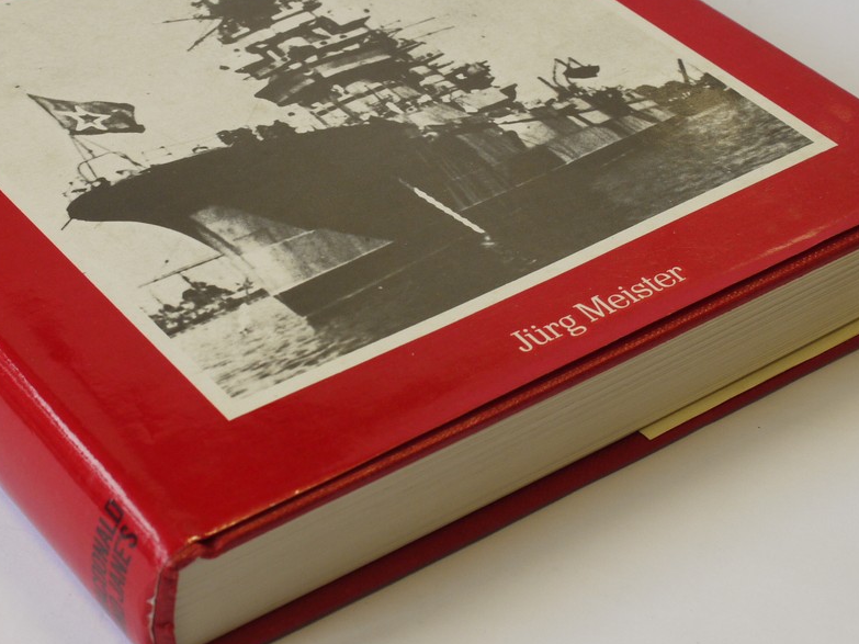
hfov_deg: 21.2
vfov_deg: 16.0
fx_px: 2283
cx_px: 293
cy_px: 201
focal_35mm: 92
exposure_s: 1/50
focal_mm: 30
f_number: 8
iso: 400
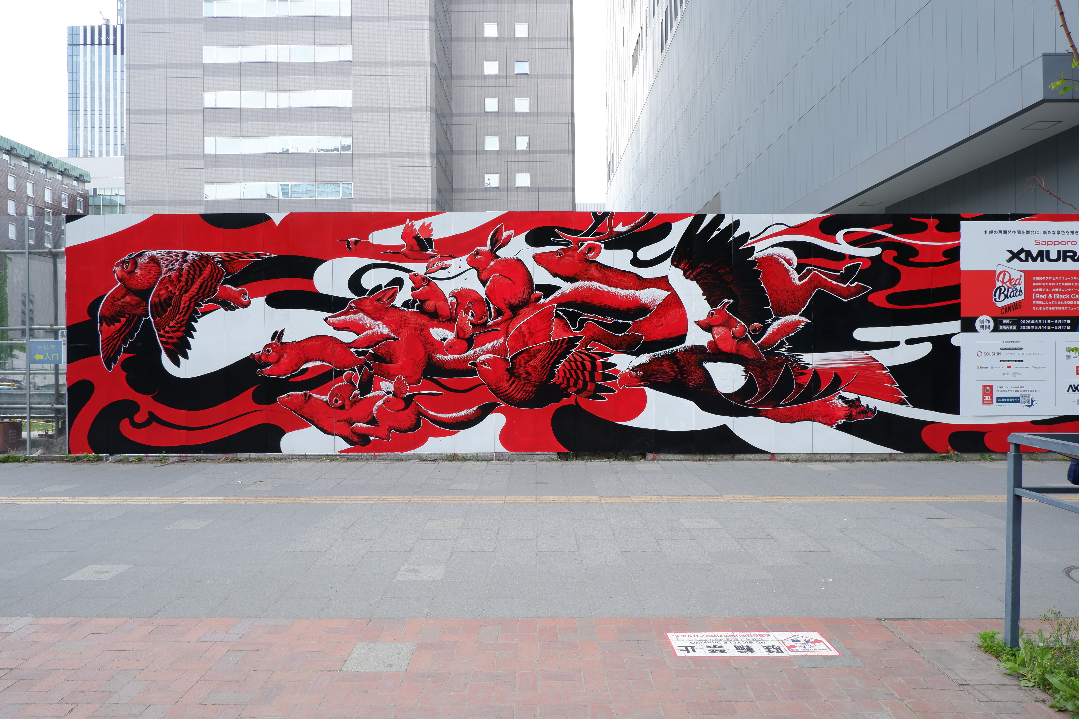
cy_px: 360
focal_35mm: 23
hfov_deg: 76.1
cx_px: 540
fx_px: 689
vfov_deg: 55.1
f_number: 7.1
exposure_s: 1/140
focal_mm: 15
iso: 200
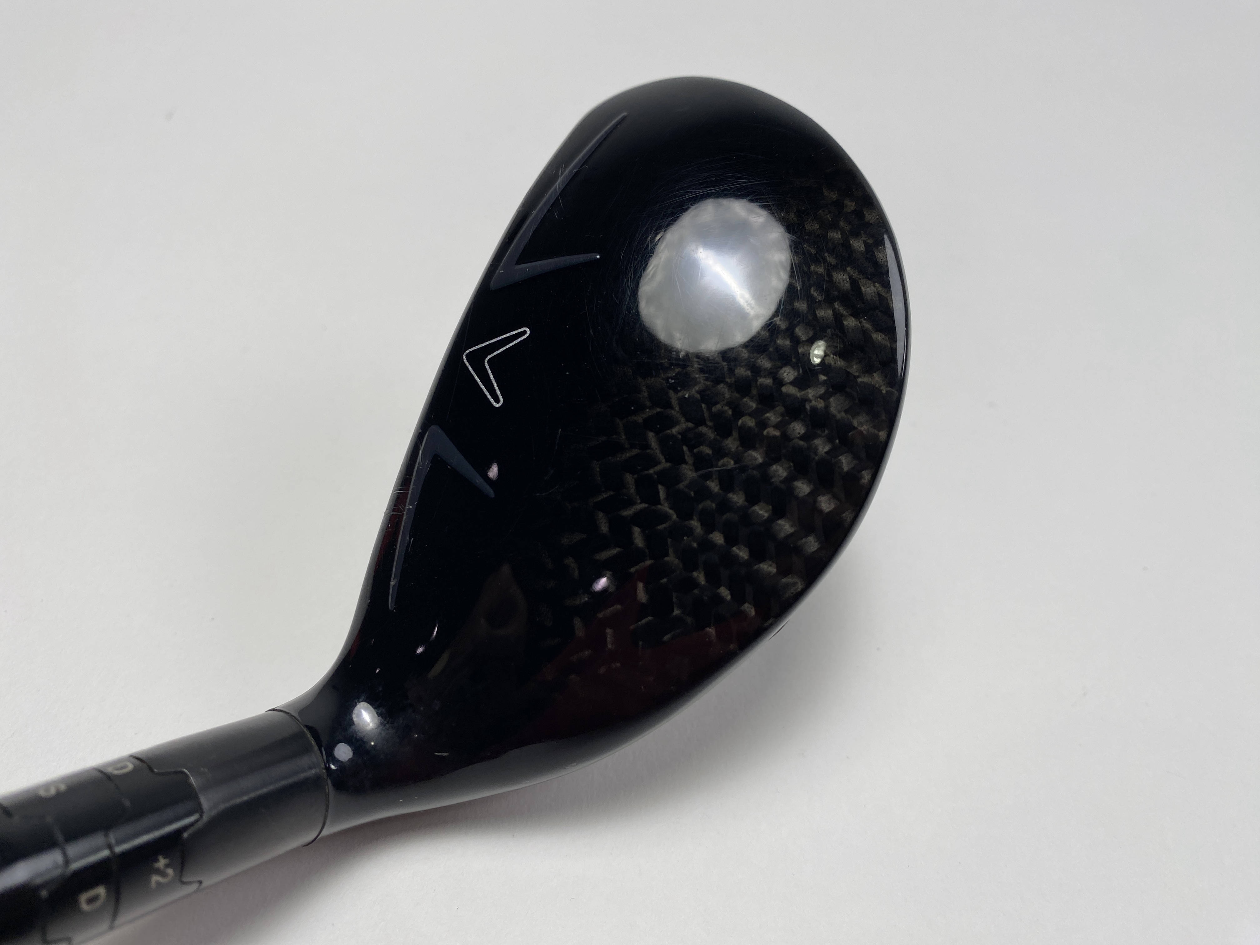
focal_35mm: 25
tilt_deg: -50.7
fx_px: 910
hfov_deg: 69.4
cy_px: 472
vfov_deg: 54.9
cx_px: 630
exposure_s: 1/428
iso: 32
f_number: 1.8
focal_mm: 4.25
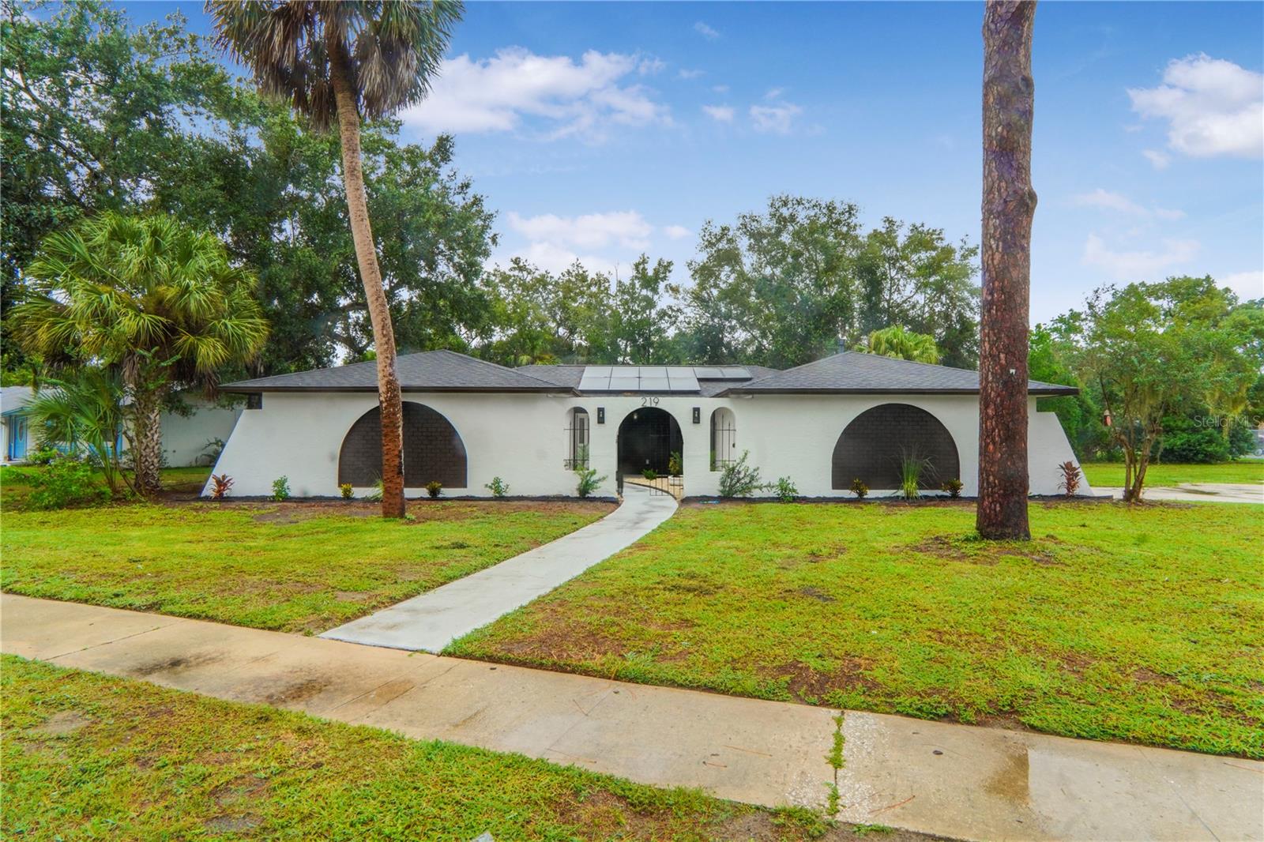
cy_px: 421
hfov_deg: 90.0
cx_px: 632
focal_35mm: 18
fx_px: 632
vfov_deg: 67.4
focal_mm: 12
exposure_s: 1/50
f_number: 20
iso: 320
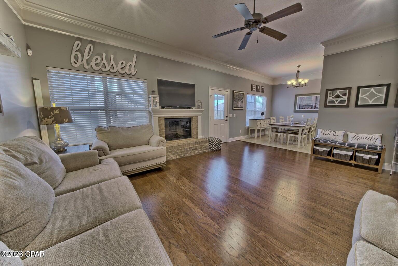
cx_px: 199
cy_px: 133
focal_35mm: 12
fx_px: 133
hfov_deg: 112.6
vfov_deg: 90.1
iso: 200
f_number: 19
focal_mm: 12
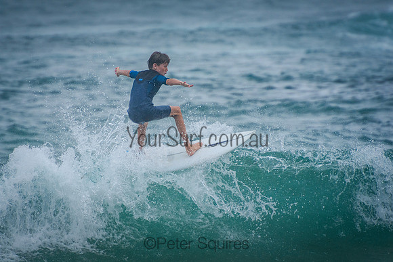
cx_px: 196
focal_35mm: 600
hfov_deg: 3.4
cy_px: 131
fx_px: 6551
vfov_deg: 2.3
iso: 560
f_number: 5.6
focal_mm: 400
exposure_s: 1/2000
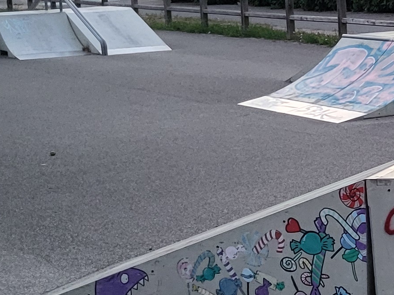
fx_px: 1332
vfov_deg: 12.7
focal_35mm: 117
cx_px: 591
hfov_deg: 15.5
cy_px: 119
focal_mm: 5.4
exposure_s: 1/100
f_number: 1.8
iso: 250
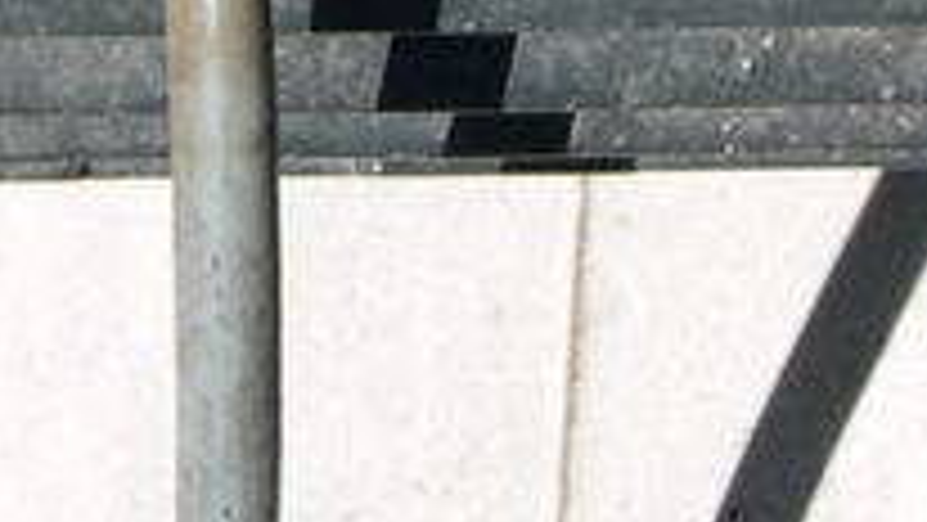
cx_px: -135
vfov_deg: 3.9
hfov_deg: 7.1
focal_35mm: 302
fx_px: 7425
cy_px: -806
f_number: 9.2
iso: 100
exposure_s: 1/161
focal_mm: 12.2
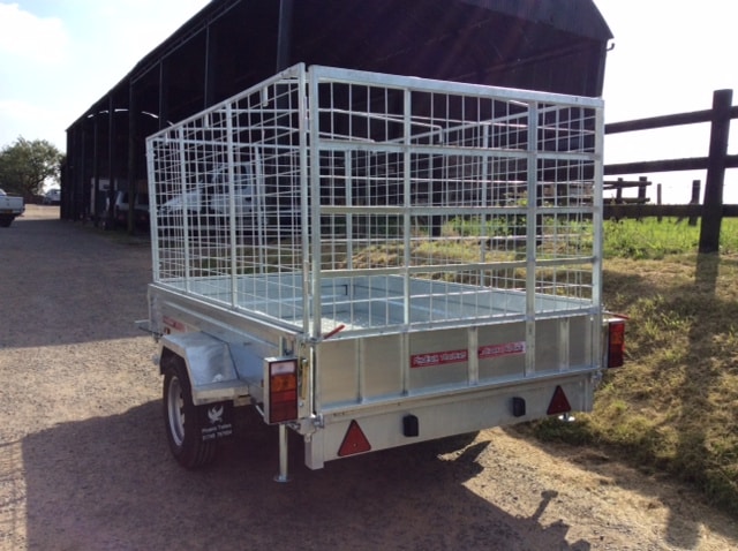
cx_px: 369
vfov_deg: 42.8
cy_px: 276
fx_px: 702
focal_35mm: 33
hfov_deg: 55.4
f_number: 2.4
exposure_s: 1/1192
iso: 32
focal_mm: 3.3
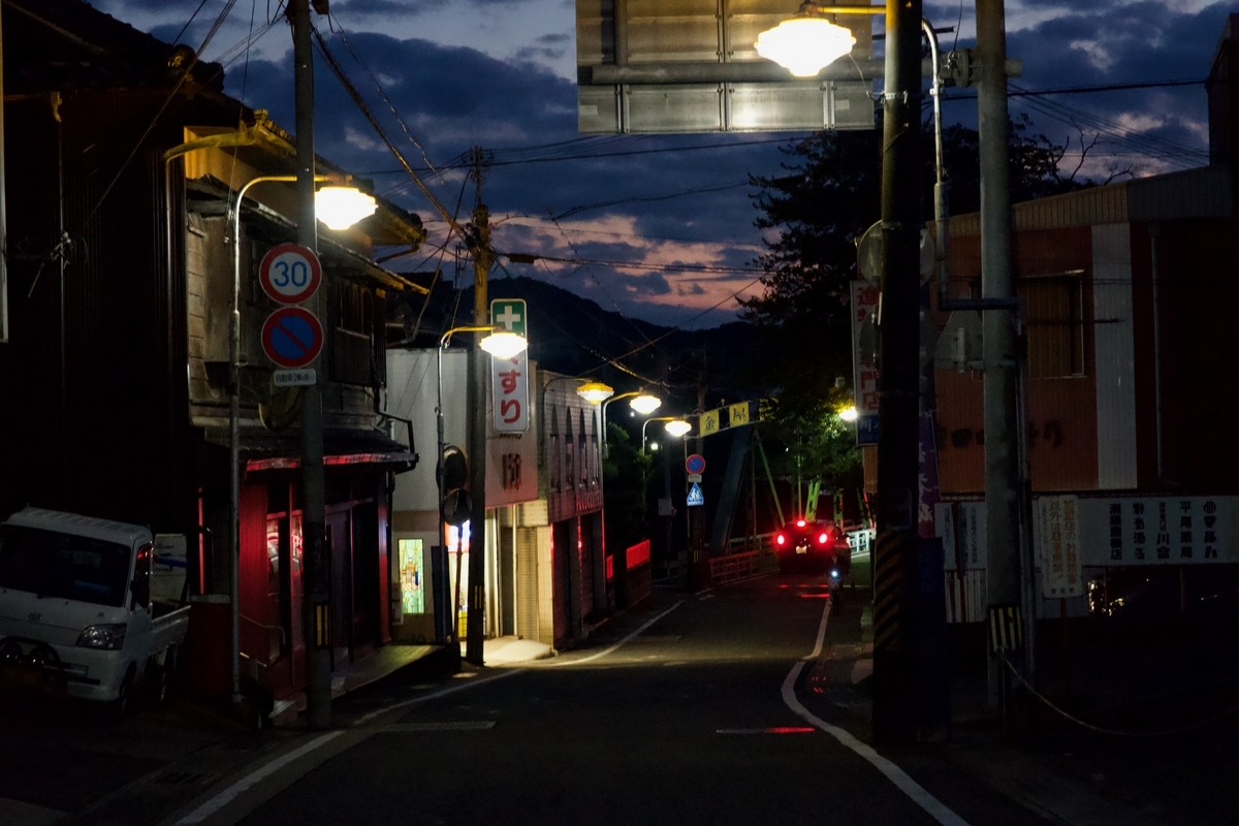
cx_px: 620
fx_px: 2839
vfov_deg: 16.6
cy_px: 413
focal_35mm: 82
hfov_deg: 24.6
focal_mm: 55
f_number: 8
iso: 8000
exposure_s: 1/40
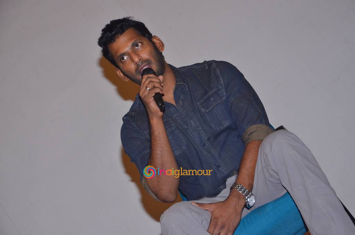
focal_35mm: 112
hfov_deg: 18.2
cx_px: 178
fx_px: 1107
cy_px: 118
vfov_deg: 12.1
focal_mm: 75
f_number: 7.1
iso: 1600
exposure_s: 1/250
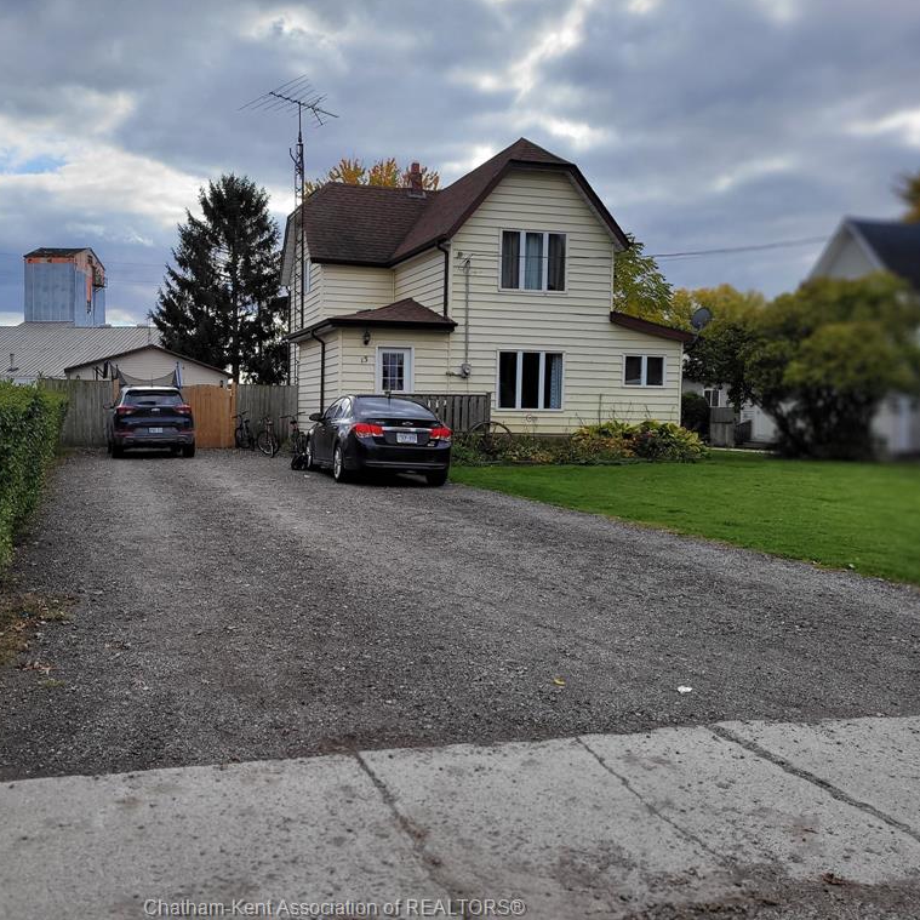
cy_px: 457
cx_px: 337
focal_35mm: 31
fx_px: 932
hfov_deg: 51.9
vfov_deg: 52.5
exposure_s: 1/1614
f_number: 1.8
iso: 40
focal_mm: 5.4
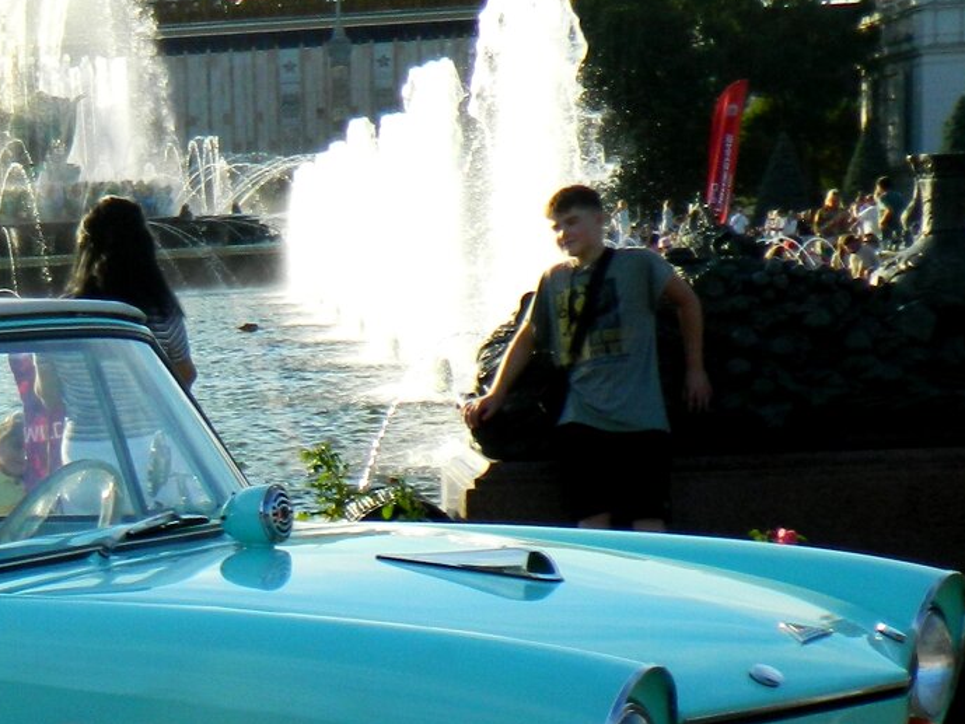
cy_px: 685
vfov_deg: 14.1
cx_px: -247
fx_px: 2900
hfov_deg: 17.8
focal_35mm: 104
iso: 80
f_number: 3.3
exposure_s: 1/800
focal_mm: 6.2
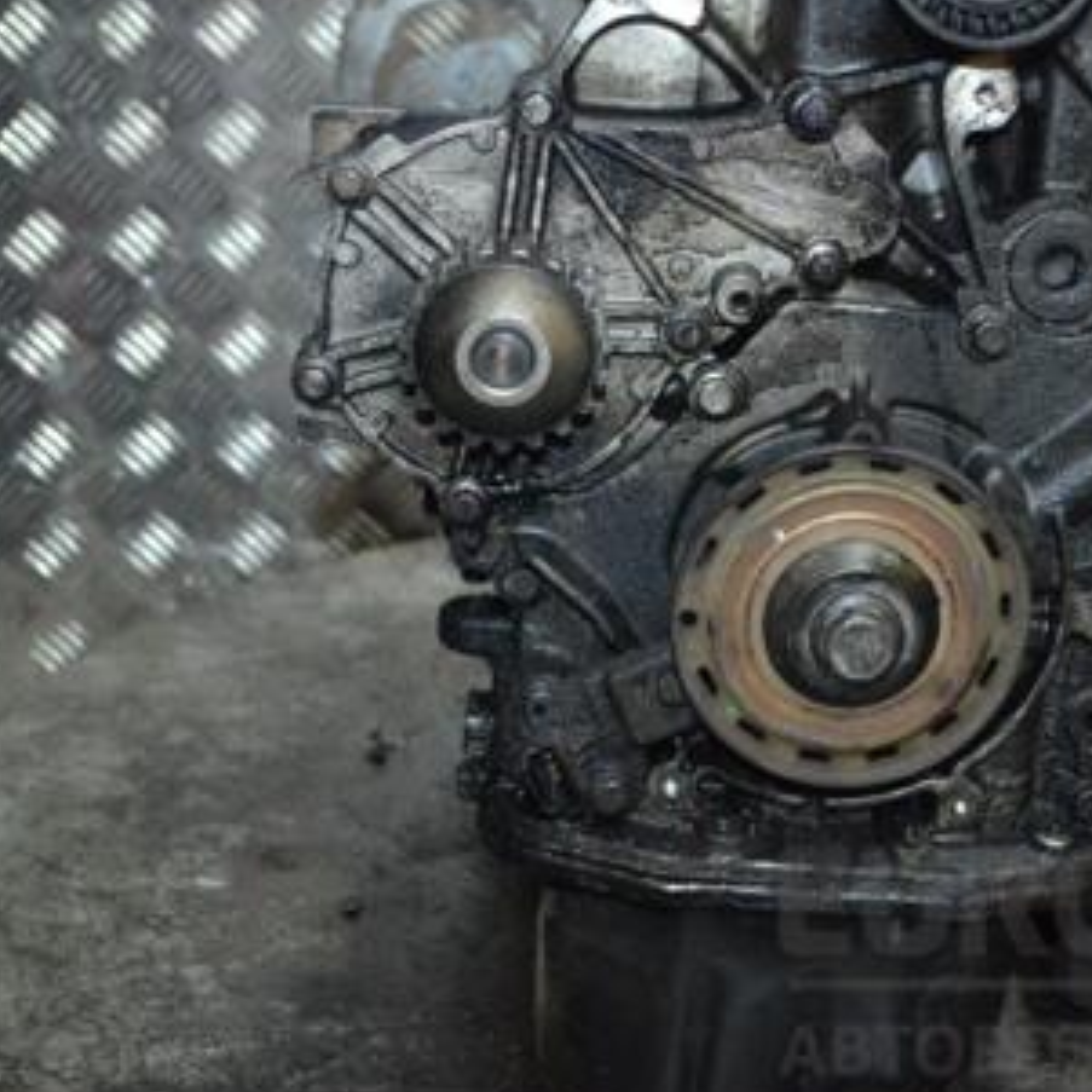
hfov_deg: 28.0
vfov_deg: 28.1
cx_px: 711
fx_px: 2177
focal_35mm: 61
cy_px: 417
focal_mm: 24
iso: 1250
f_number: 4
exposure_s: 1/60
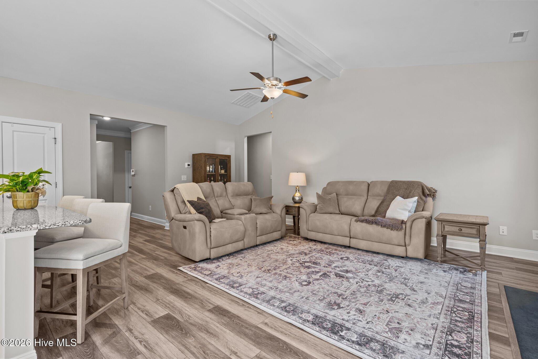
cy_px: 180
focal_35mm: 16
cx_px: 269
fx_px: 239
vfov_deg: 73.7
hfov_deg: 96.7
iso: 400
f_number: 7.1
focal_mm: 16
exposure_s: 1/2.5
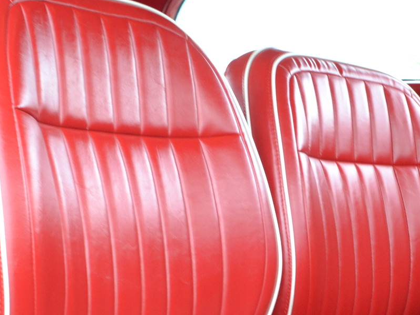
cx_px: 328
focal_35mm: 75
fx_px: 910
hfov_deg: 25.6
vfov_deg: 19.2
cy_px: 298
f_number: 7.1
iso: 800
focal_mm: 18
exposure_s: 1/13
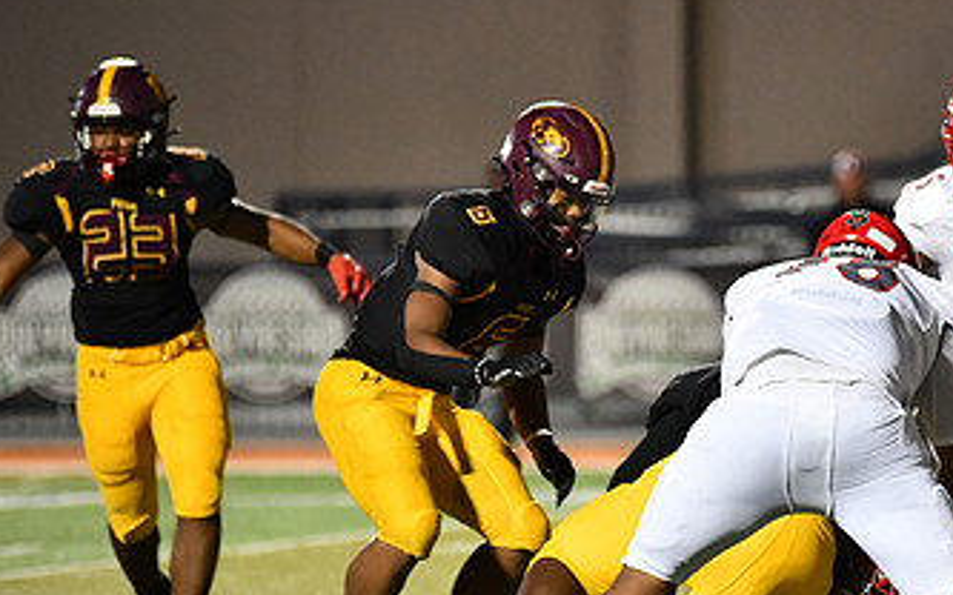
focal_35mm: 355
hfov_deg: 5.9
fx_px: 9219
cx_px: 715
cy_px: 399
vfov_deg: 3.7
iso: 5600
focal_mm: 200
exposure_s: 1/1250
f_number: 2.8
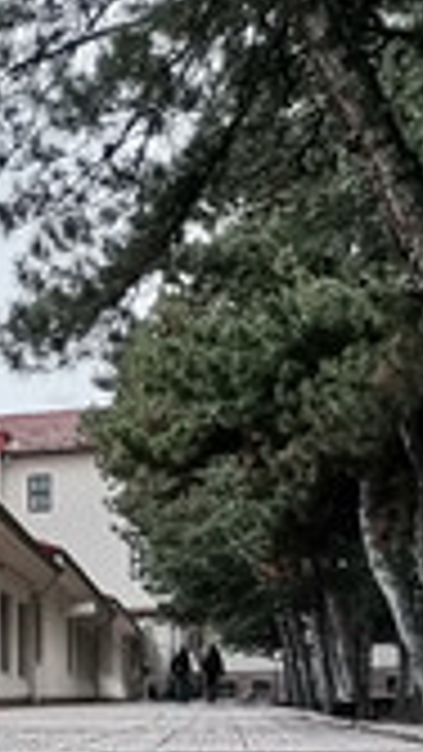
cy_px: 851
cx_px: -263
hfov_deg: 13.2
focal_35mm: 85
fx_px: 1694
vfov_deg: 23.3
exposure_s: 1/100
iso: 320
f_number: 1.8
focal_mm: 4.75
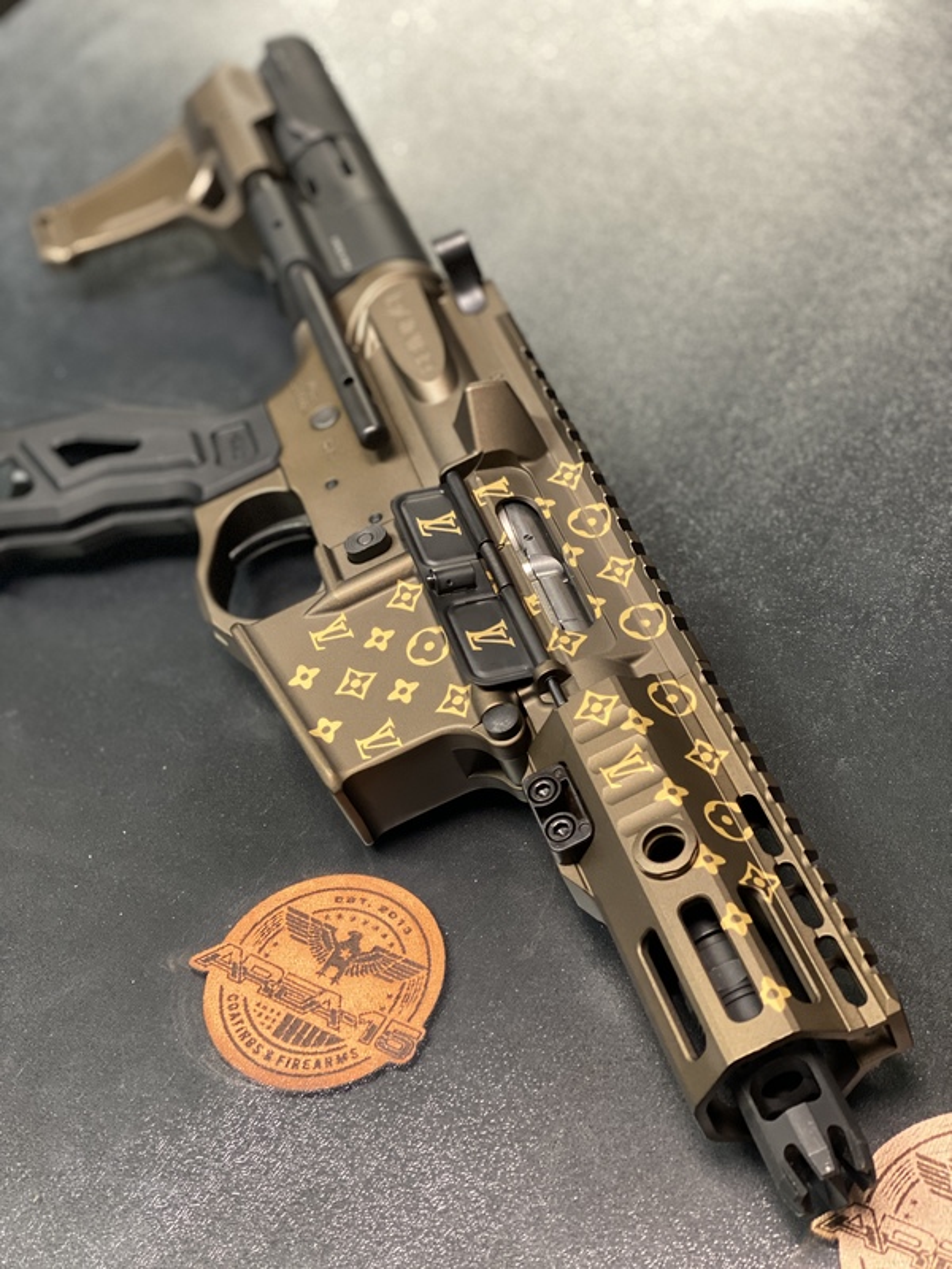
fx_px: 1907
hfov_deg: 28.0
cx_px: 476
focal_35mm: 52
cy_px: 634
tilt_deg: -46.1
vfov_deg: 36.8
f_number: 2
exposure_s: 1/40
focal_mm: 6
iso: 250
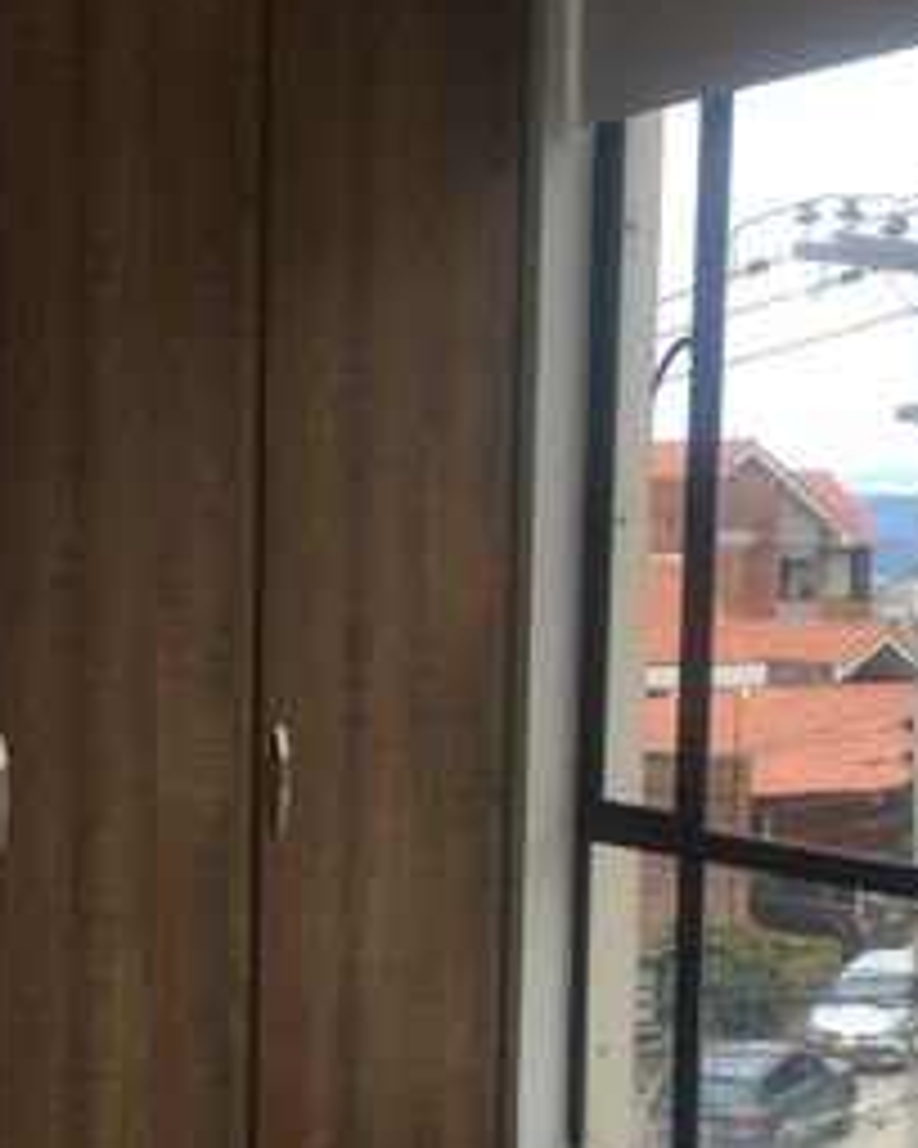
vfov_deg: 25.5
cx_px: 146
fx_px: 2513
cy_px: 815
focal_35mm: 74
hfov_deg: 20.4
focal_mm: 4.15
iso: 25
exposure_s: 1/381
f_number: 2.2
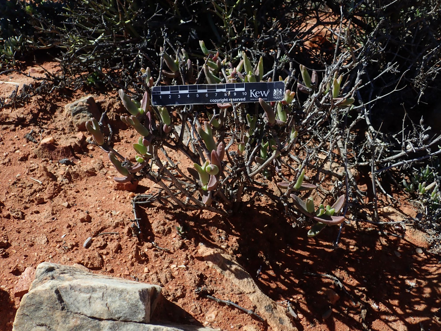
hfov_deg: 60.0
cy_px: 166
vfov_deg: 46.8
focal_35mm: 30
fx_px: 382
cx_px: 220
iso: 100
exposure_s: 1/125
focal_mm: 5.5
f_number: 9
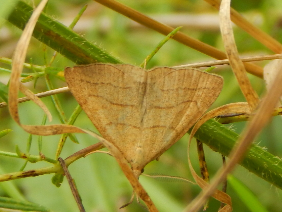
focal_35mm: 346
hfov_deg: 5.7
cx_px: 141
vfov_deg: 4.3
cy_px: 106
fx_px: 2819
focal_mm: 62.2
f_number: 5.7
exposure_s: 1/100
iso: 125
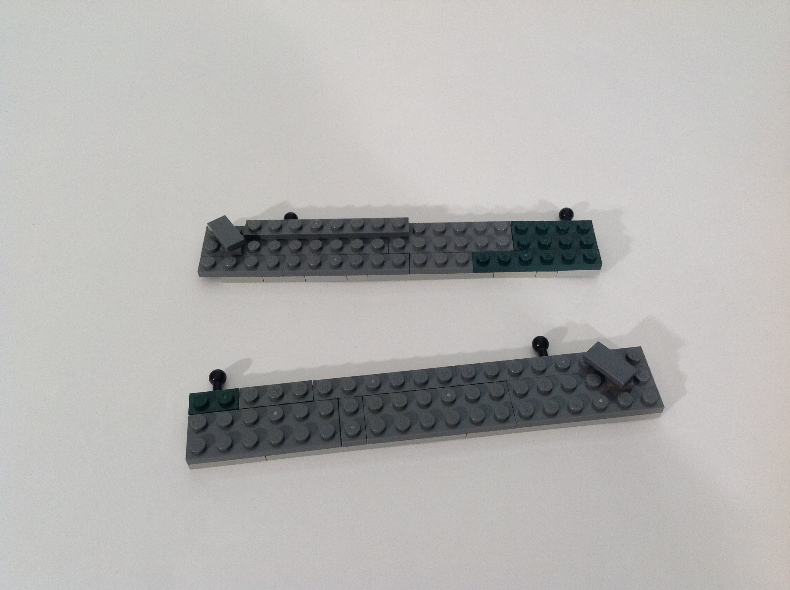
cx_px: 395
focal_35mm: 35
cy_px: 295
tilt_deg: -48.8
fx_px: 798
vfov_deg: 40.6
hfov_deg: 52.7
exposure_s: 1/120
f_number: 2.4
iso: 100
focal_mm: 4.28
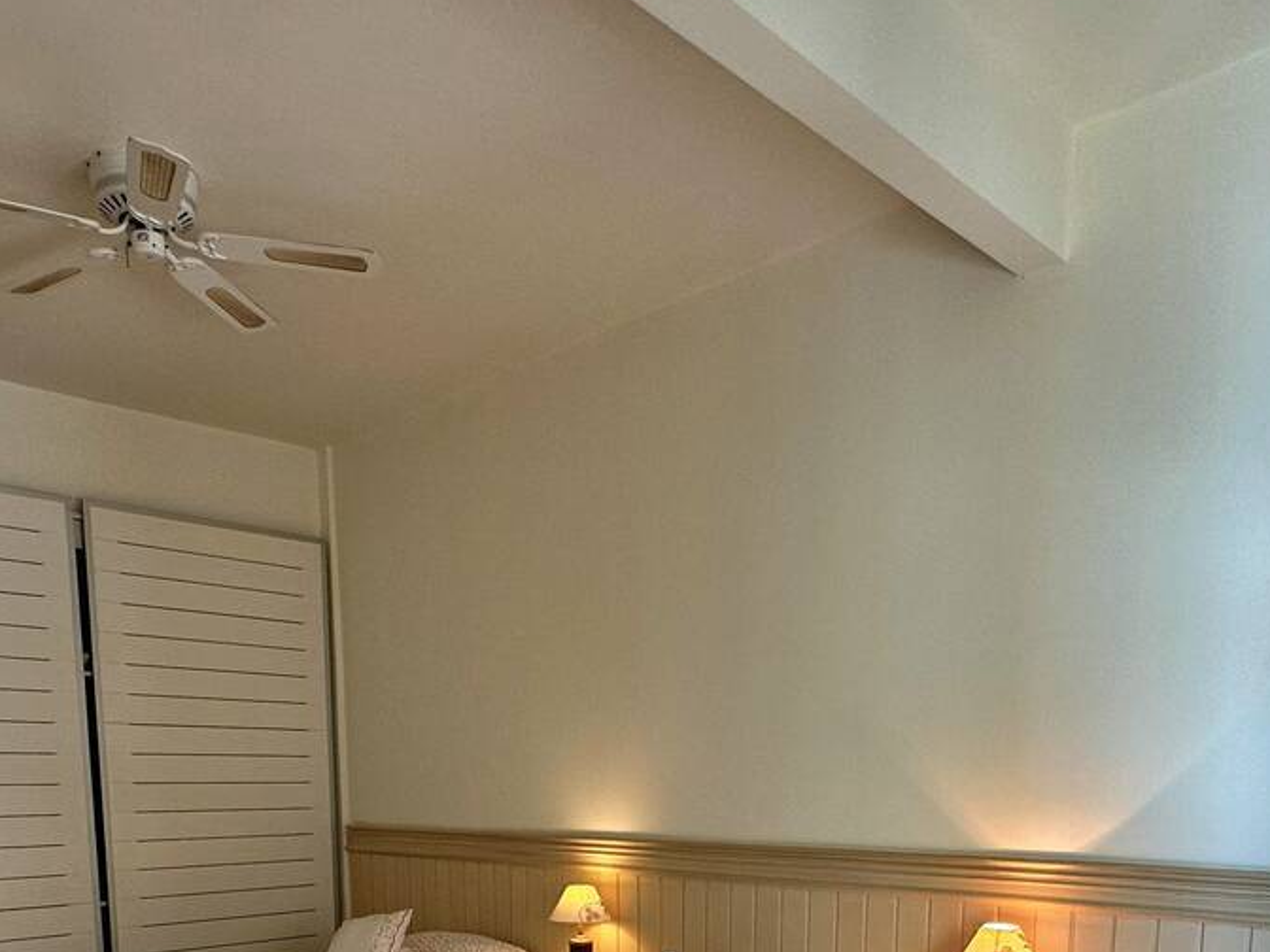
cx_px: 601
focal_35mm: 30
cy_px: 929
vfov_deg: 41.4
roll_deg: +0.3
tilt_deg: -8.3
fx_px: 1101
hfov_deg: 59.9
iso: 125
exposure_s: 1/120
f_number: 2.2
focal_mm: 2.22
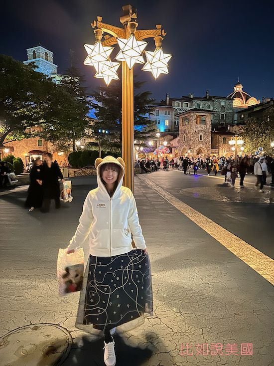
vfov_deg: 71.6
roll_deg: +0.3
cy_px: 183
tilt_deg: -7.1
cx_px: 137
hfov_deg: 56.8
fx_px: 253
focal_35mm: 24
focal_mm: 6.86
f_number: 1.78
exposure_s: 1/14
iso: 1600
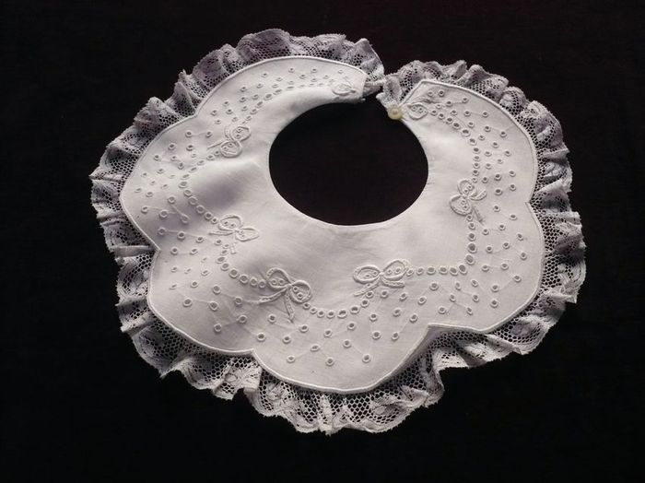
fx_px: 652
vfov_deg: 40.7
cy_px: 242
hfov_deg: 52.7
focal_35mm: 35
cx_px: 322
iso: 400
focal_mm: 5.8
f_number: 2.8
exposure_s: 1/400
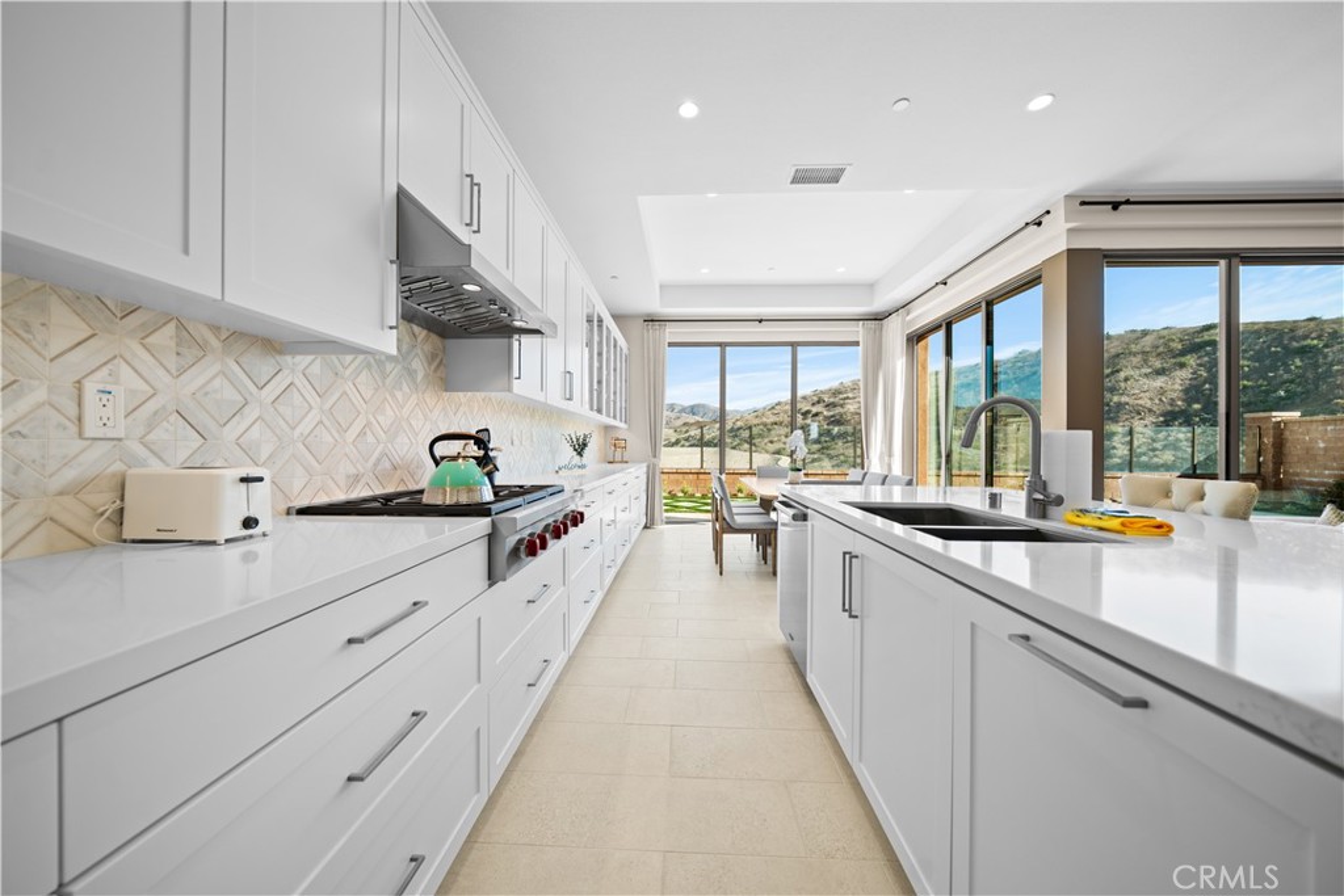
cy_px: 448
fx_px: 448
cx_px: 672
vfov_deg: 90.0
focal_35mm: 12
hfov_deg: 112.6
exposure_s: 1/25
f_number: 4
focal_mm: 12
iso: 100
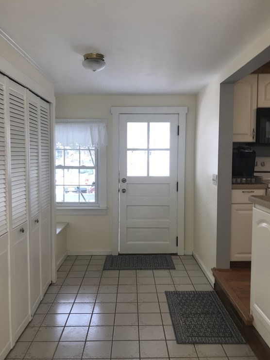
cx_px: 132
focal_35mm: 29
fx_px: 302
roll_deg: +0.3
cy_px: 178
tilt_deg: -3.6
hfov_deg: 48.2
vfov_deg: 61.7
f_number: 1.8
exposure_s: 1/60
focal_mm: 3.99
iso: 25
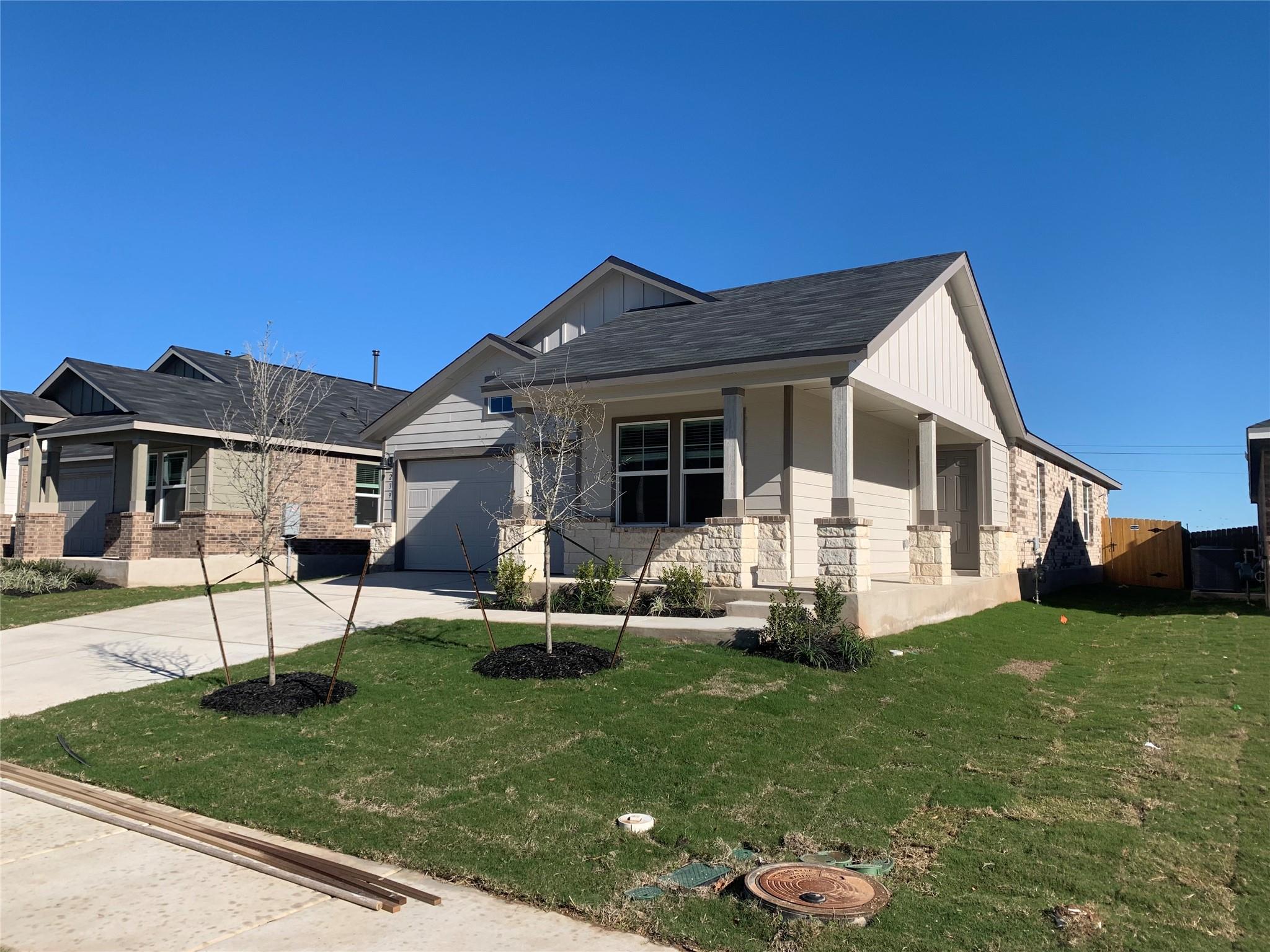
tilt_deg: +3.3
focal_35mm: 26
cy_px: 476
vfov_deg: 53.1
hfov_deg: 67.3
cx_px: 635
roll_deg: -0.6
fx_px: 954
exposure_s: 1/2833
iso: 25
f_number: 1.8
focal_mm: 4.25
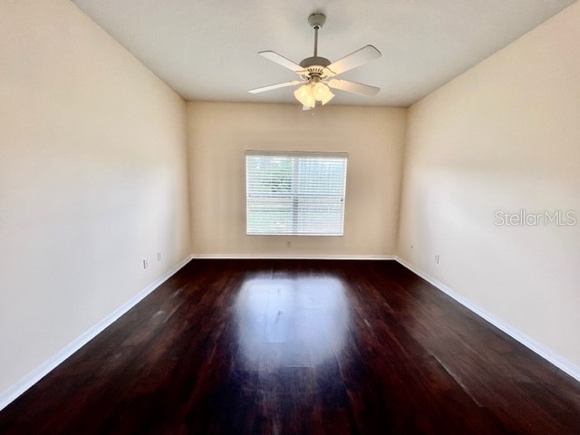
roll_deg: -1.2
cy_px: 218
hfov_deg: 106.2
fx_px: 218
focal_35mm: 13
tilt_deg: -7.7
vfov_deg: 89.9
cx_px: 290
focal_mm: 1.57
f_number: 1.8
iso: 40
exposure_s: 1/122
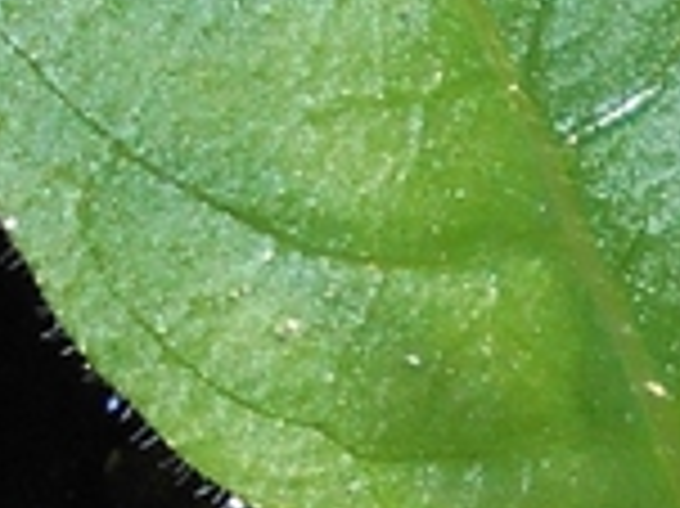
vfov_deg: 7.2
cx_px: 910
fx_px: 3985
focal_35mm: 203
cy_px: 663
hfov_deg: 9.6
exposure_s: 1/160
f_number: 8.5
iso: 80
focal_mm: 5.1
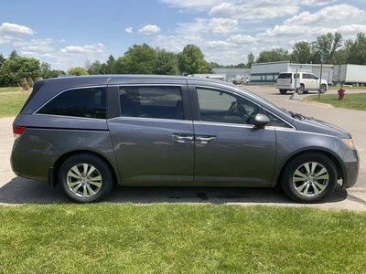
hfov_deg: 61.7
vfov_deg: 48.2
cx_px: 183
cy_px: 137
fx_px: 307
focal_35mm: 29
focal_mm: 3
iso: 25
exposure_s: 1/1342
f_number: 1.8
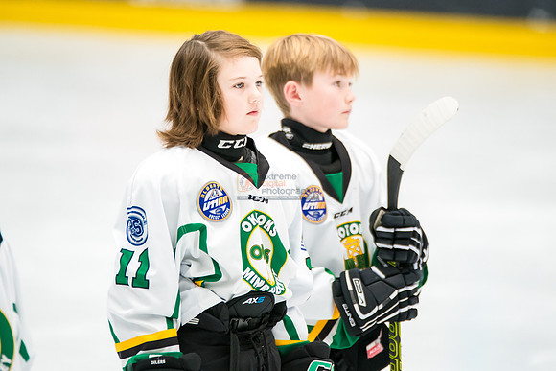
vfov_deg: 3.4
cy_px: 117
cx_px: 278
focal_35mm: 410
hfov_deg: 5.0
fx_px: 6338
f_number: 3.2
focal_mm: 300
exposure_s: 1/1250
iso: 3200
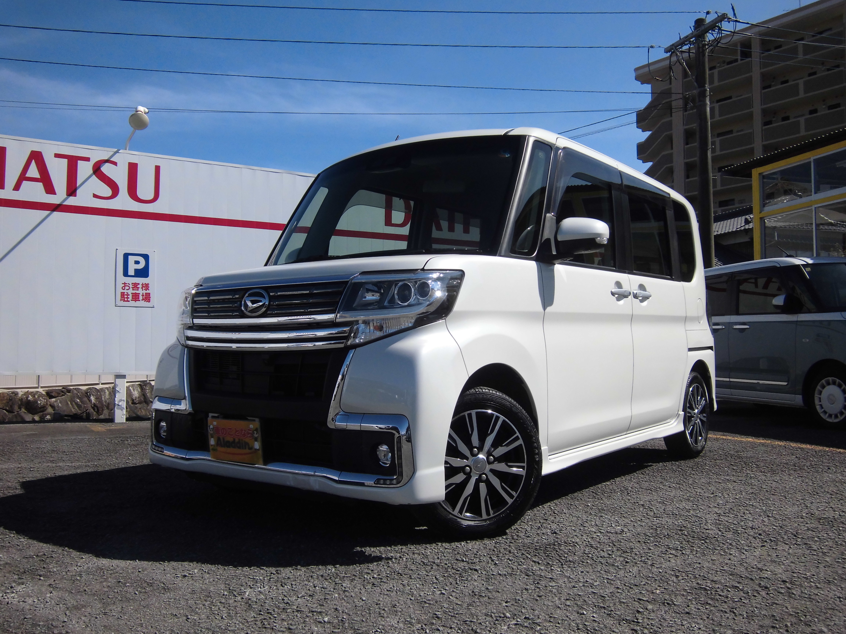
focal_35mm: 31
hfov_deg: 58.4
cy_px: 317
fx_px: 758
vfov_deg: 45.4
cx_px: 423
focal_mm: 5.5
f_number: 8.2
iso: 100
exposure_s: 1/320
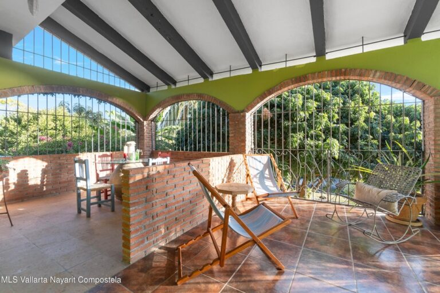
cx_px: 220
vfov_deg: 77.2
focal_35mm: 15
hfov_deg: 100.4
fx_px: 183
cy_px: 146
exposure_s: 1/25
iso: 250
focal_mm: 10
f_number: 8
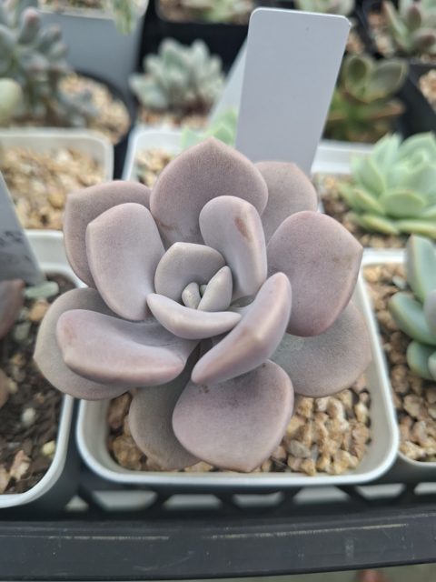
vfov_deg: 73.9
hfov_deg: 58.9
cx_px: 218
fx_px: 386
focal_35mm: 23
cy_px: 291
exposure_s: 1/395
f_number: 1.8
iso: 50
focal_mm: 5.54
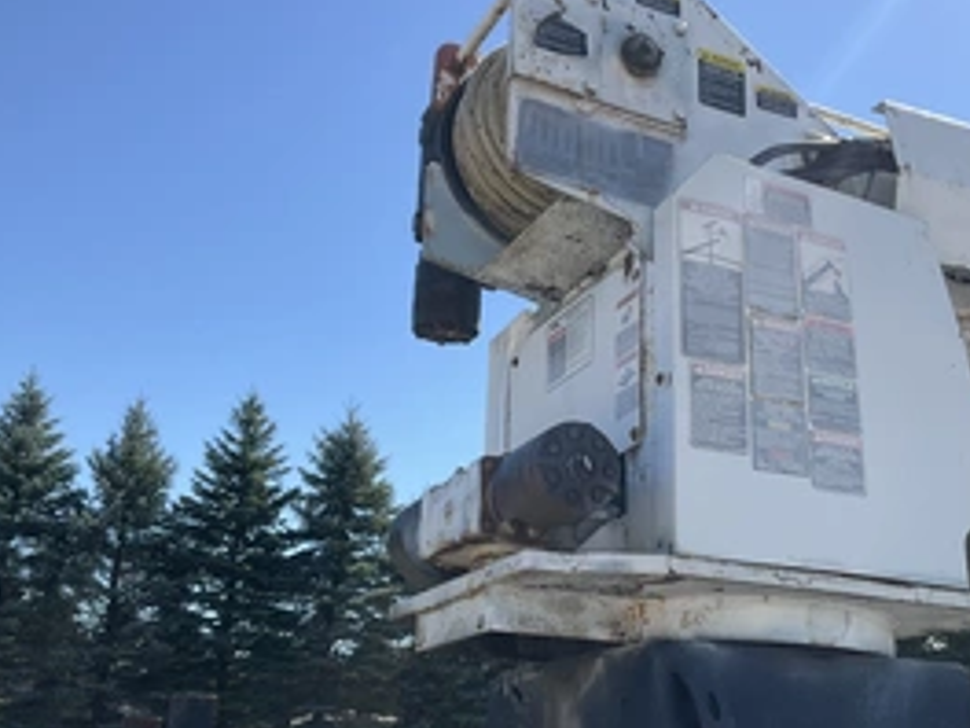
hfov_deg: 42.6
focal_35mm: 44
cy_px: 401
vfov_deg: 32.8
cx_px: 606
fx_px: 1233
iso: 25
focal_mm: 3
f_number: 1.8
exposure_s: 1/1675
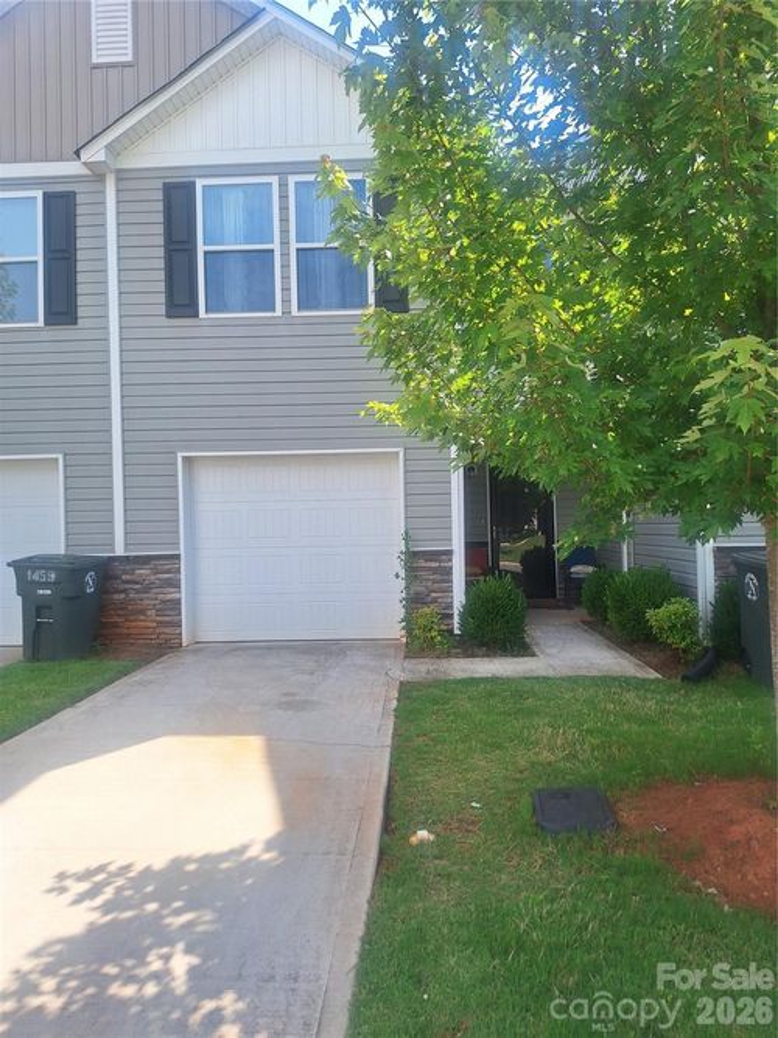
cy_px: 519
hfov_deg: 58.9
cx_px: 389
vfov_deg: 73.9
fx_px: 689
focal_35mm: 23
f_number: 1.8
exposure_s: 1/1212
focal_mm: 5.54
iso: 40
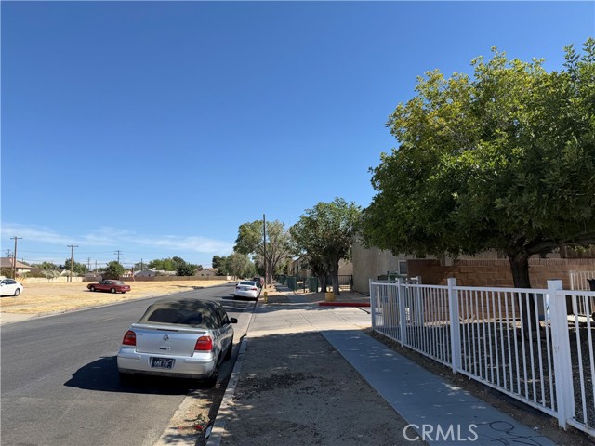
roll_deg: +1.2
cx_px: 298
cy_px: 223
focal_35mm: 24
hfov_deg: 71.6
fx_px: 413
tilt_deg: +6.9
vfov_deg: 56.8
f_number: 1.78
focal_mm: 6.76
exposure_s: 1/3953
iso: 80
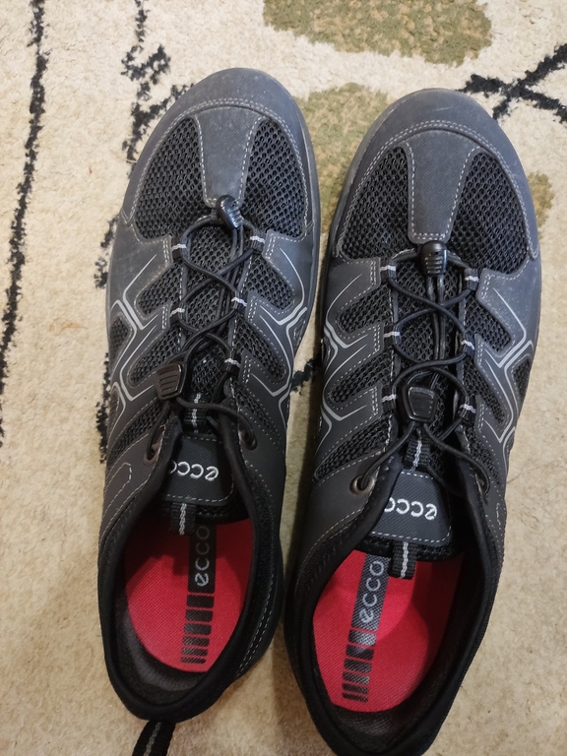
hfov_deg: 54.9
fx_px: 546
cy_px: 378
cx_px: 284
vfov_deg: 69.4
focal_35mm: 25
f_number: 1.79
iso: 1223
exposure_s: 1/25
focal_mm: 4.71
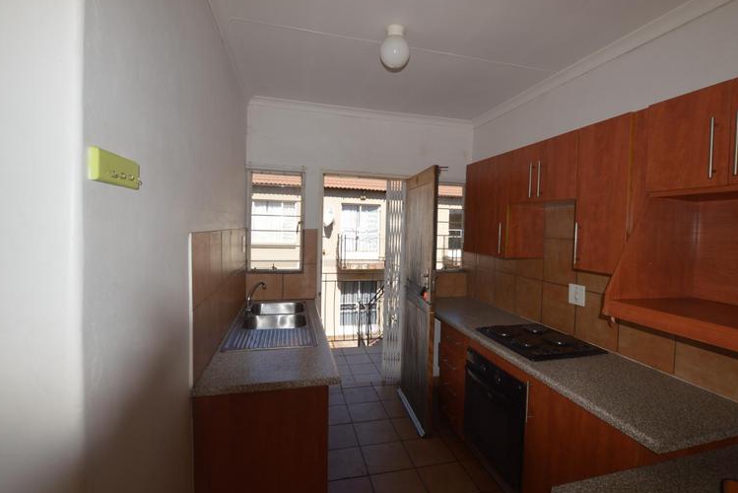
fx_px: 328
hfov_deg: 96.7
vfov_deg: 73.8
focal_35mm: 16
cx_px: 385
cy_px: 239
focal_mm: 10
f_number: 7.1
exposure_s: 1/200
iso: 100
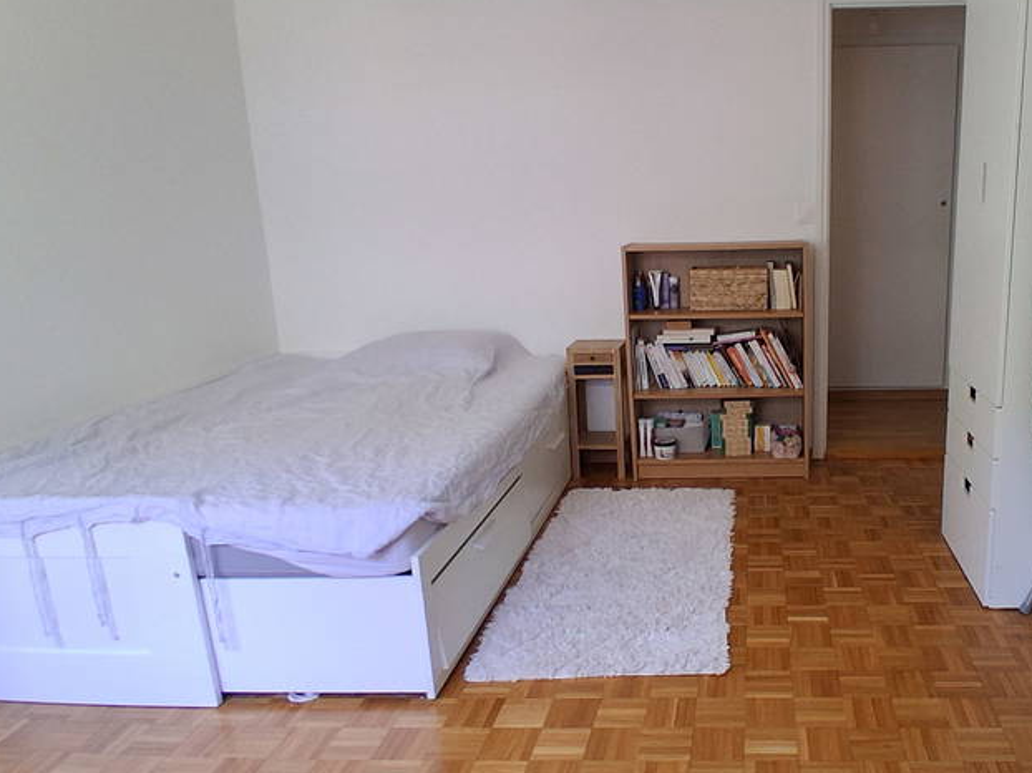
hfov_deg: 60.6
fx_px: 834
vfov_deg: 49.7
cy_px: 401
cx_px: 750
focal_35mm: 28
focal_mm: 1.4
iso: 200
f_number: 2.2
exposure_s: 1/50
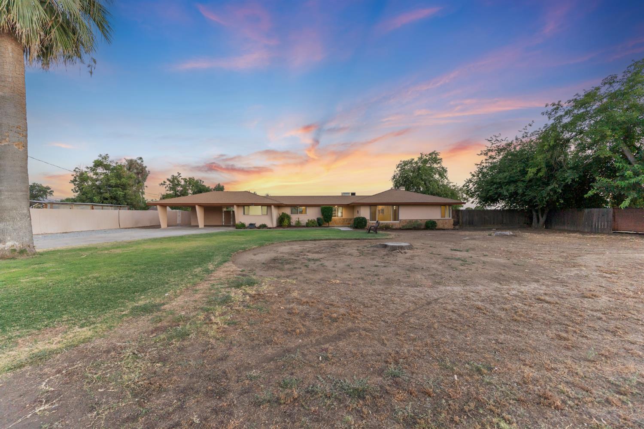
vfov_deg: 81.2
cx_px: 322
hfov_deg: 104.3
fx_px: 250
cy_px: 214
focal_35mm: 14
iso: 1250
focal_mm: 14
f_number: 2.8
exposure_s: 1/160
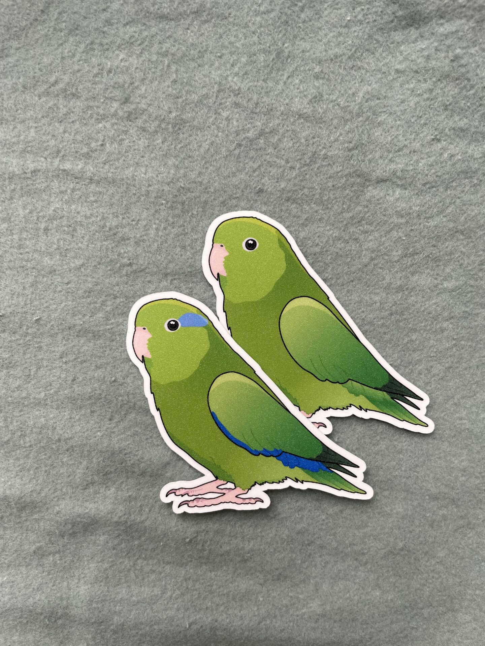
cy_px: 323
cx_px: 242
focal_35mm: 26
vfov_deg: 67.3
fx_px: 486
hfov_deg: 53.1
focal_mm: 4.2
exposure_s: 1/208
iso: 32
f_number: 1.6
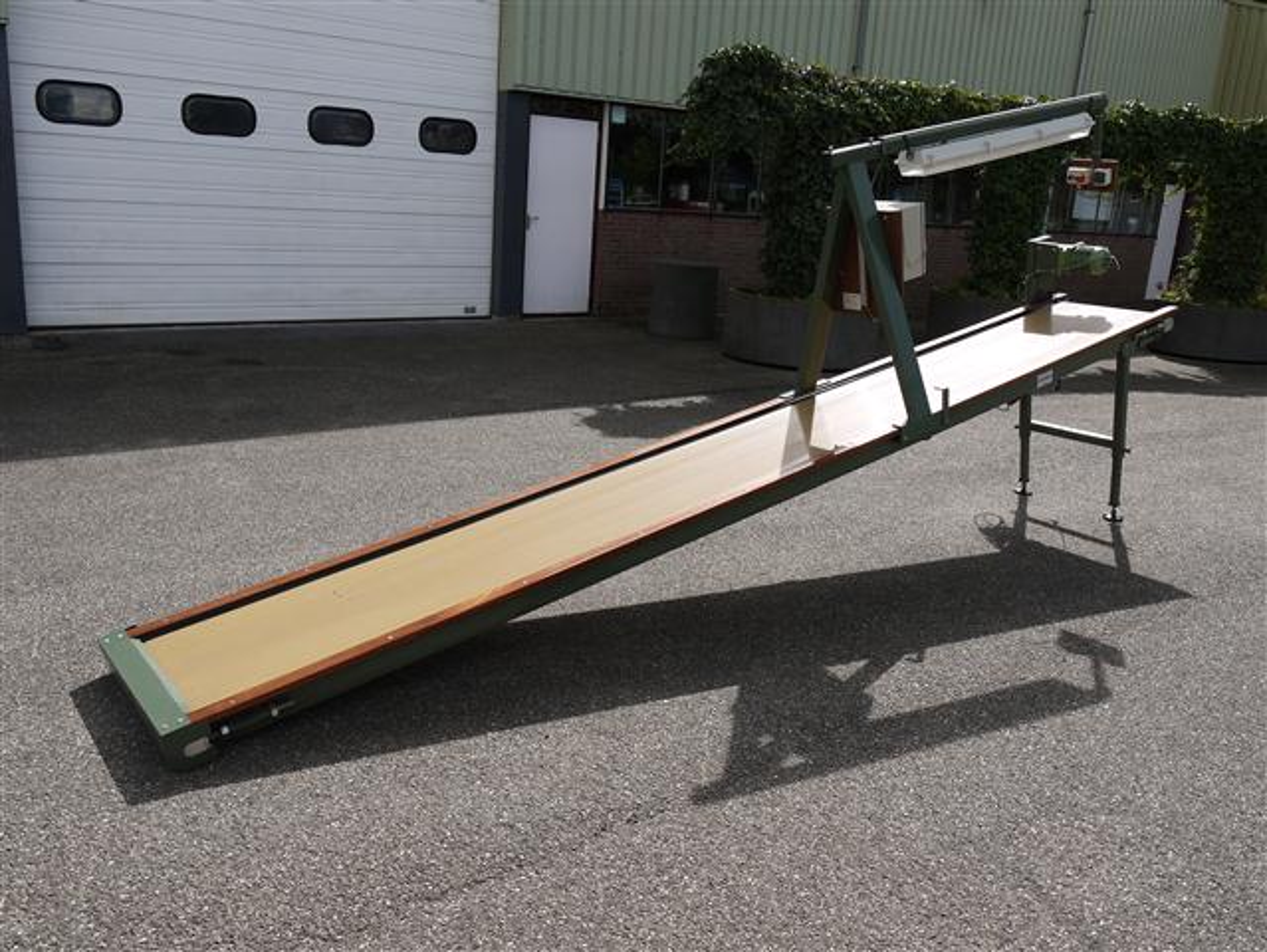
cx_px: 634
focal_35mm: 30
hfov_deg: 59.9
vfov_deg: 46.8
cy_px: 476
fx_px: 1099
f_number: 7.1
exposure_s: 1/320
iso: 100
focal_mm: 15
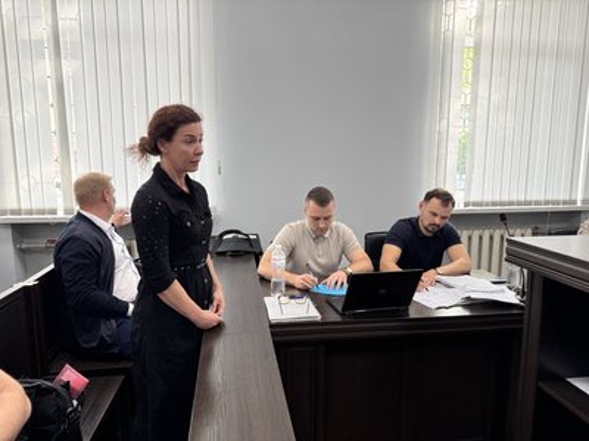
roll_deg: -0.7
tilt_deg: -8.5
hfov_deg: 71.6
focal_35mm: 24
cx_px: 294
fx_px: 408
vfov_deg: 56.8
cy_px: 220
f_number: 1.78
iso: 200
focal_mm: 6.76
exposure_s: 1/93
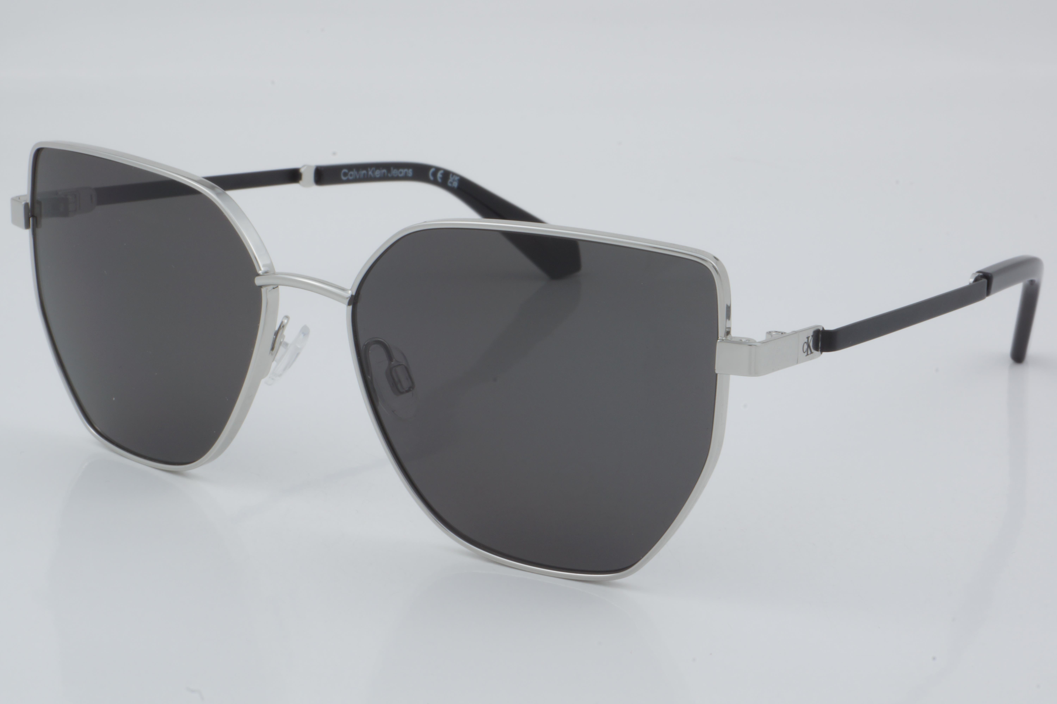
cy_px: 352
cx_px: 528
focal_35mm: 75
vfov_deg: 18.2
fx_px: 2202
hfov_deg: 27.0
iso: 100
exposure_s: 1/3
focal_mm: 50
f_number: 32
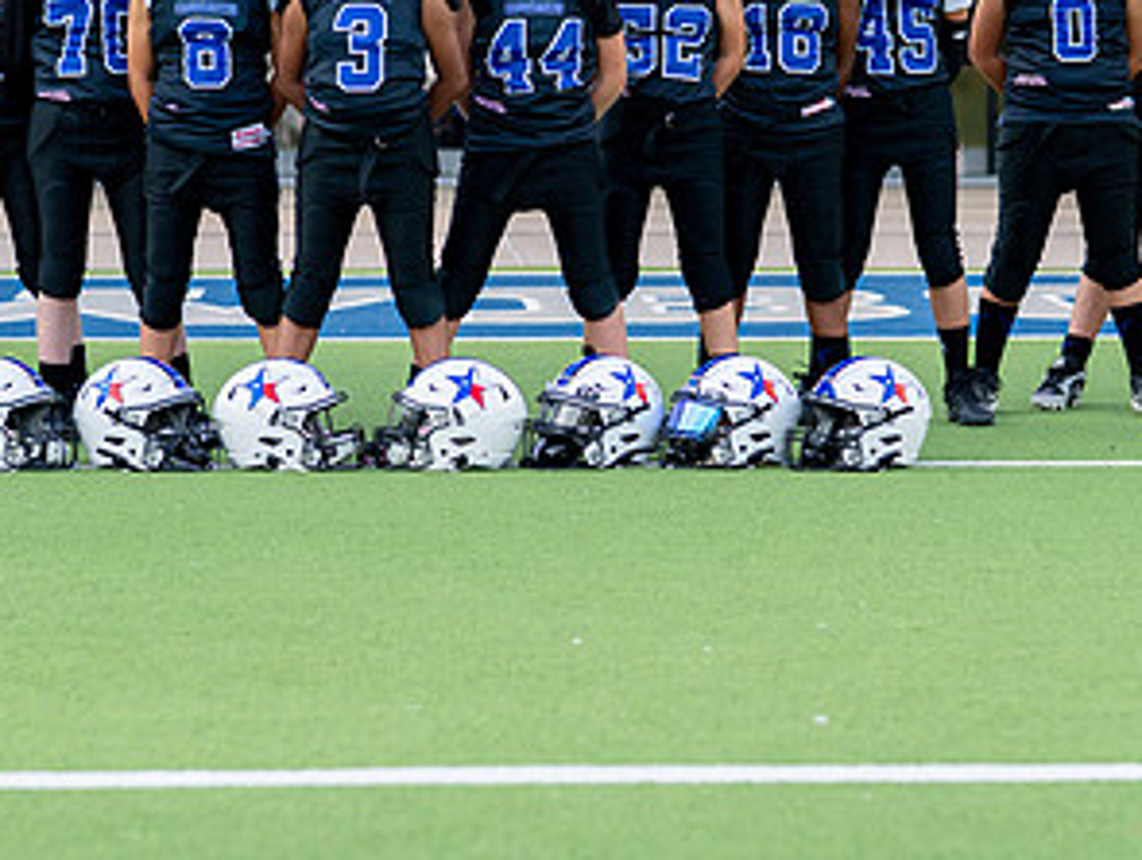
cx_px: 551
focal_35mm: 143
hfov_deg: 13.8
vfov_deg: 10.4
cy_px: 172
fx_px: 4723
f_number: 2
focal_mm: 50
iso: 200
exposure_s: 1/800
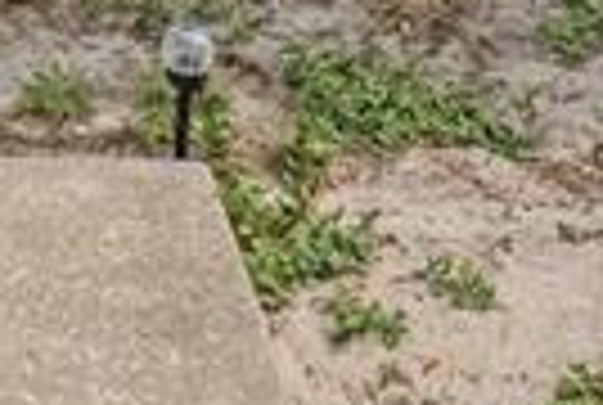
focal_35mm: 126
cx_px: -153
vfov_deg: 9.0
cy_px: -801
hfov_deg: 15.6
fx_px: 2112
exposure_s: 1/4000
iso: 250
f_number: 9
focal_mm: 11
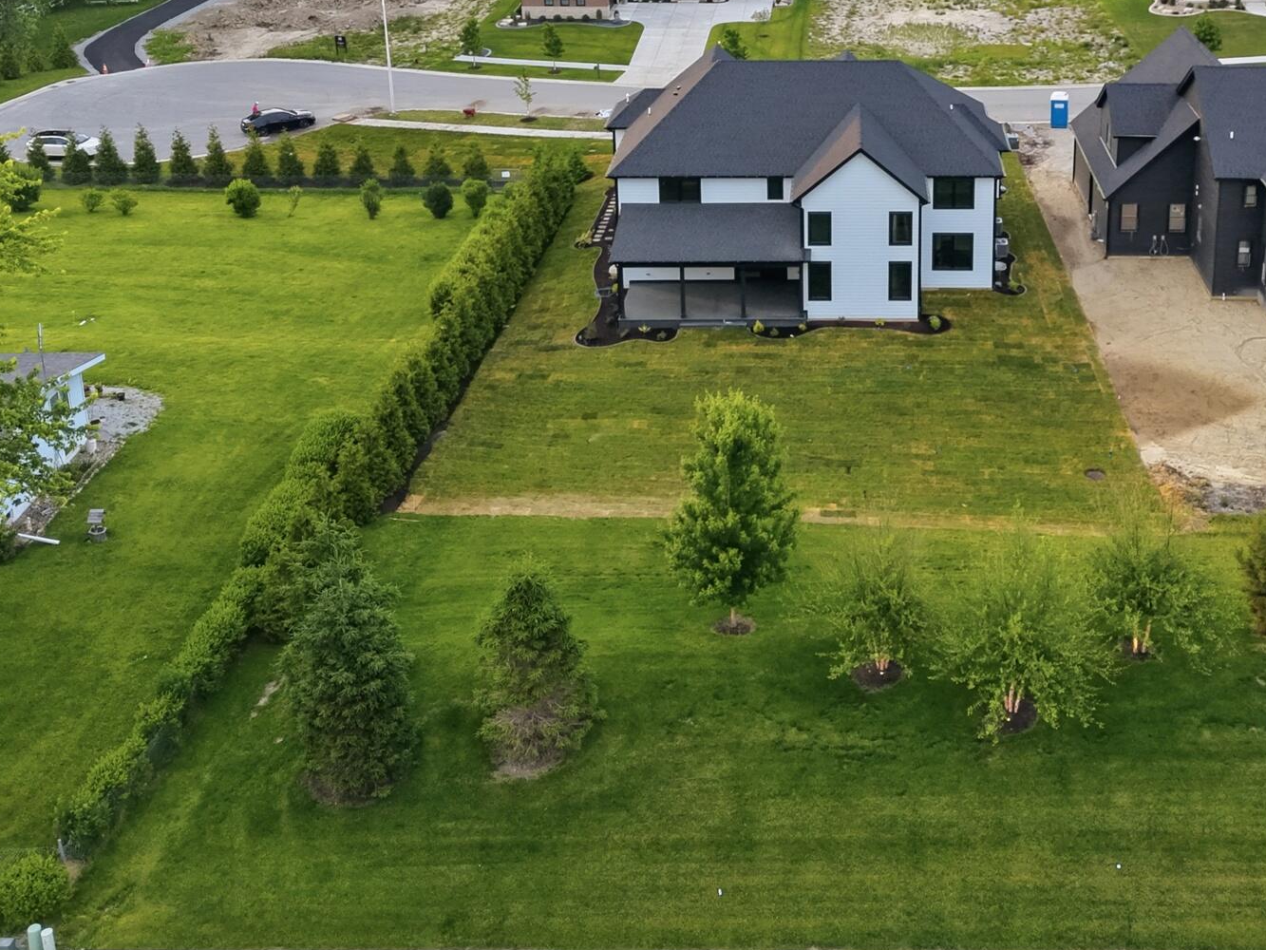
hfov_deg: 41.5
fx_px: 1646
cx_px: 853
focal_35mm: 45
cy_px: 119
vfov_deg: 30.9
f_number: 1.8
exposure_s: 1/725
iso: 400
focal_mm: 8.7
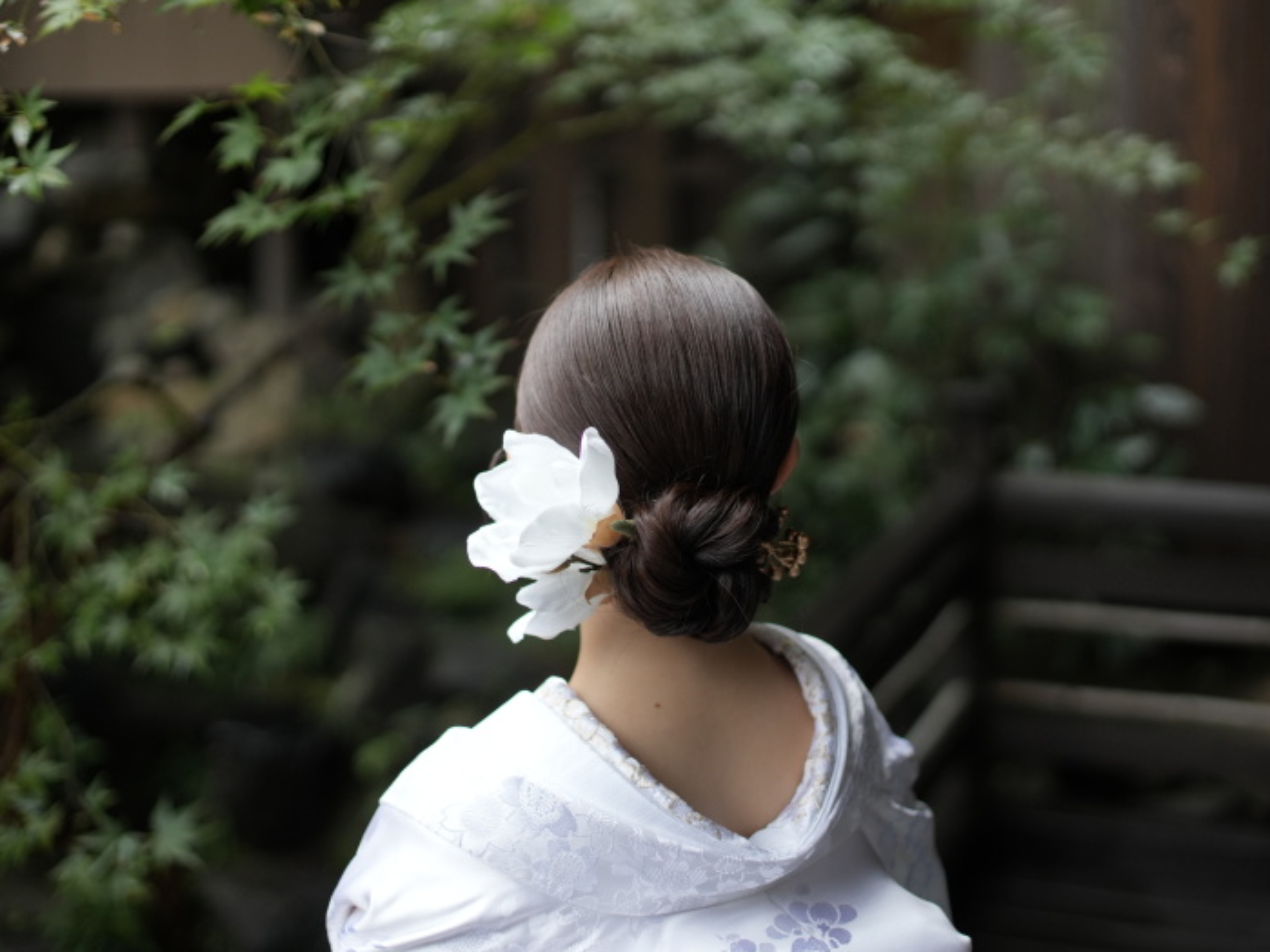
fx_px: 2018
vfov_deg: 26.6
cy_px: 479
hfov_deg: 34.9
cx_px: 634
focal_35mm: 55
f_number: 2
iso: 640
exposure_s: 1/3200
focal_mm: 50
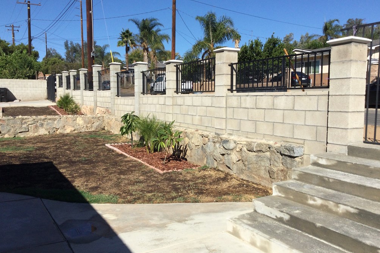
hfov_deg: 57.2
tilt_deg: -6.5
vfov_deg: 40.0
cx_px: 188
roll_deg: -1.4
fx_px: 348
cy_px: 133
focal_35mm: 33
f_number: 2.4
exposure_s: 1/1894
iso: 25
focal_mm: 3.3
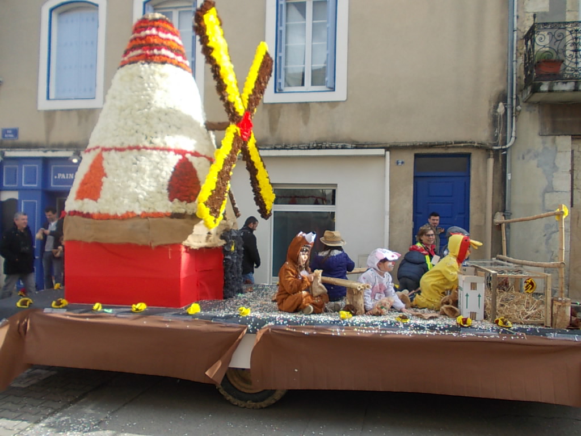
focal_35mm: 28
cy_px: 218
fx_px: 470
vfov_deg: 49.7
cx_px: 290
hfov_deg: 63.4
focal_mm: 4
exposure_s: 1/125
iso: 80
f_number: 5.4
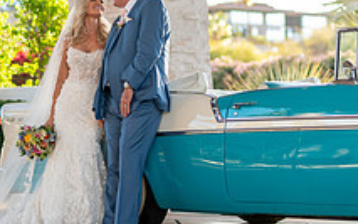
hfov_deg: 15.0
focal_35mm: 139
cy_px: 10
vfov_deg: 9.4
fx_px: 1356
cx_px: 267
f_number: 1.4
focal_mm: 50
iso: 100
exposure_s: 1/400
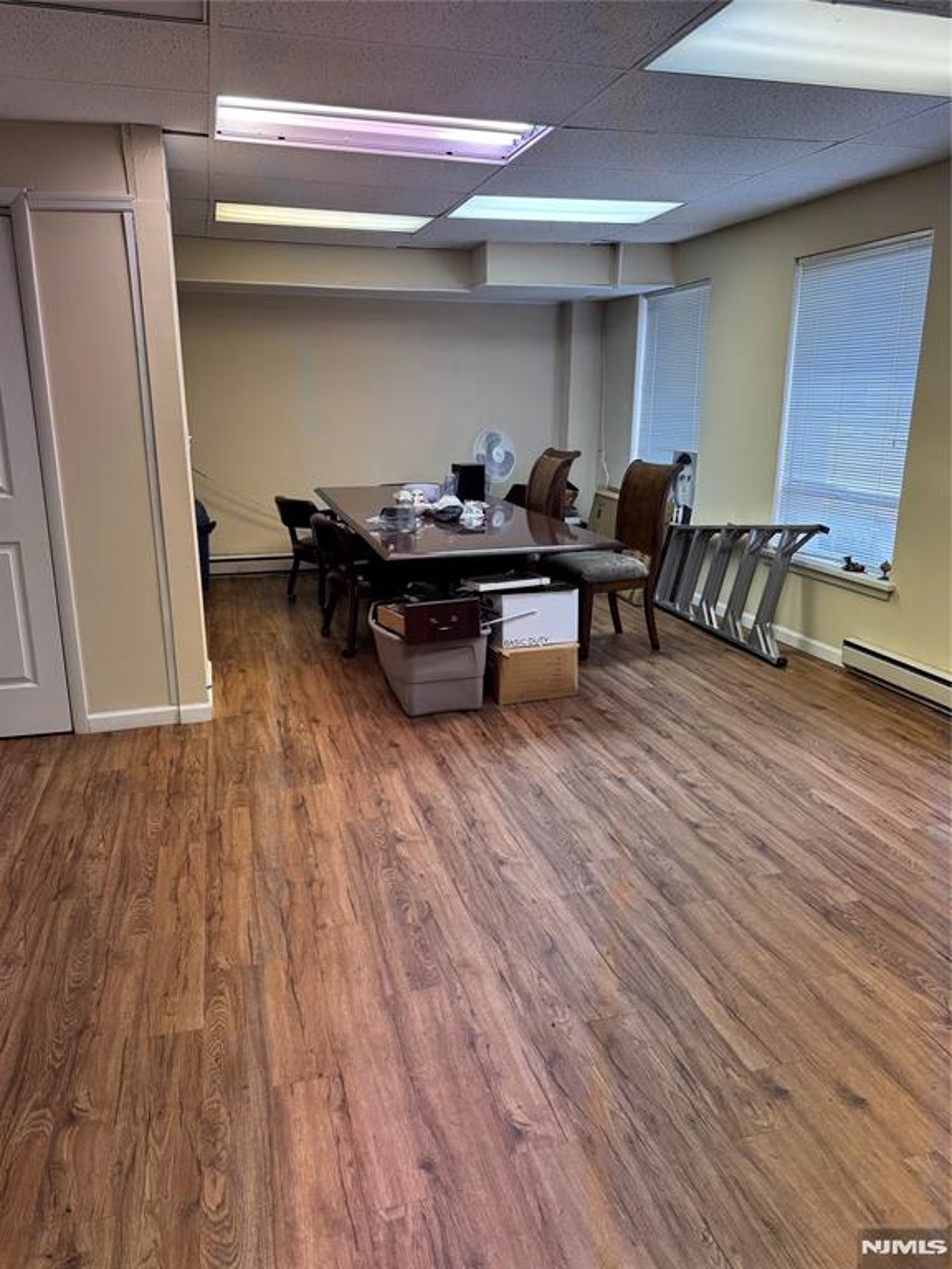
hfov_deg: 56.8
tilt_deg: -14.9
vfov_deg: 71.6
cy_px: 634
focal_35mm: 24
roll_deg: +0.5
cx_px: 476
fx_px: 880
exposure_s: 1/120
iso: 160
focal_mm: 6.76
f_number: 1.78
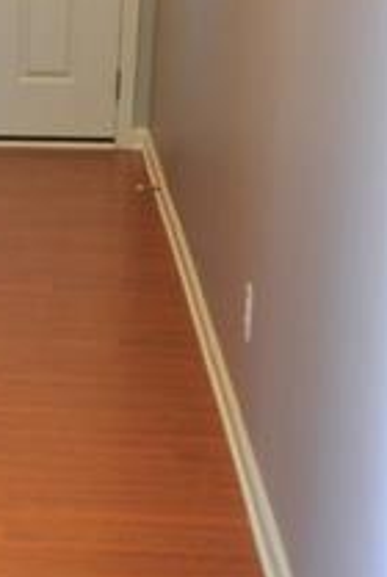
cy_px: 409
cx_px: -301
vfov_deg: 14.3
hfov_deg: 9.2
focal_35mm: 143
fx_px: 2298
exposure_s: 1/30
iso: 400
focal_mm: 26
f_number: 4.2
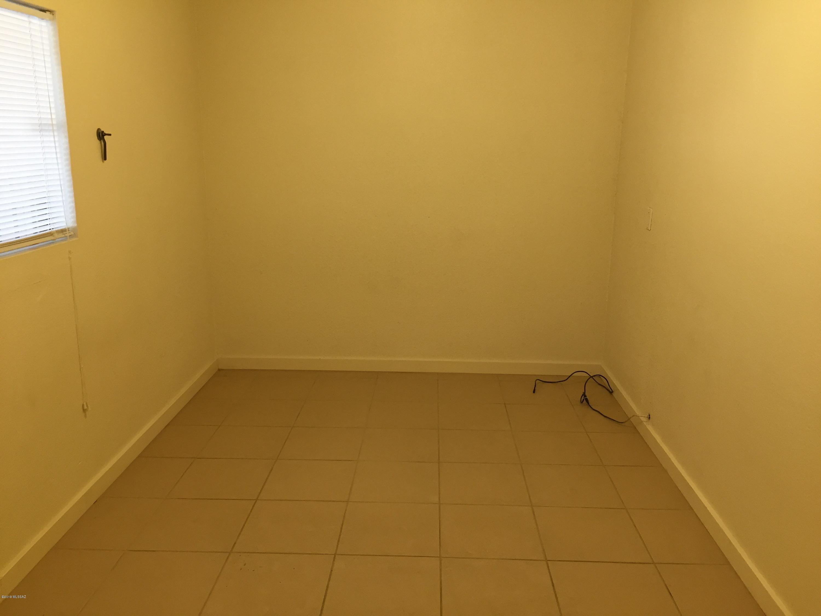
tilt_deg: -13.4
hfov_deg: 61.7
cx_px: 410
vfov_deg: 48.2
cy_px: 308
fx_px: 688
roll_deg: -0.7
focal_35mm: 29
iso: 64
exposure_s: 1/30
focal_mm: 4.15
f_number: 2.2
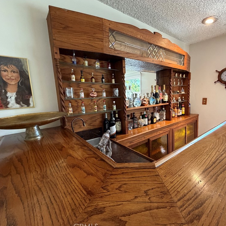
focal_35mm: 17
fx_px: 126
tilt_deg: -10.5
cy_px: 114
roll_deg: +1.9
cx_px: 133
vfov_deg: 84.0
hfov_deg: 83.2
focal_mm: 2.22
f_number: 2.2
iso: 500
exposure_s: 1/60
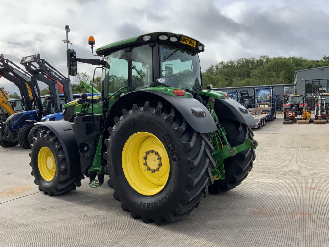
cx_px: 164
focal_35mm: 29
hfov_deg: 61.7
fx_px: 276
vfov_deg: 48.2
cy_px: 124
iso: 16
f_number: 1.8
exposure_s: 1/1195
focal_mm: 3
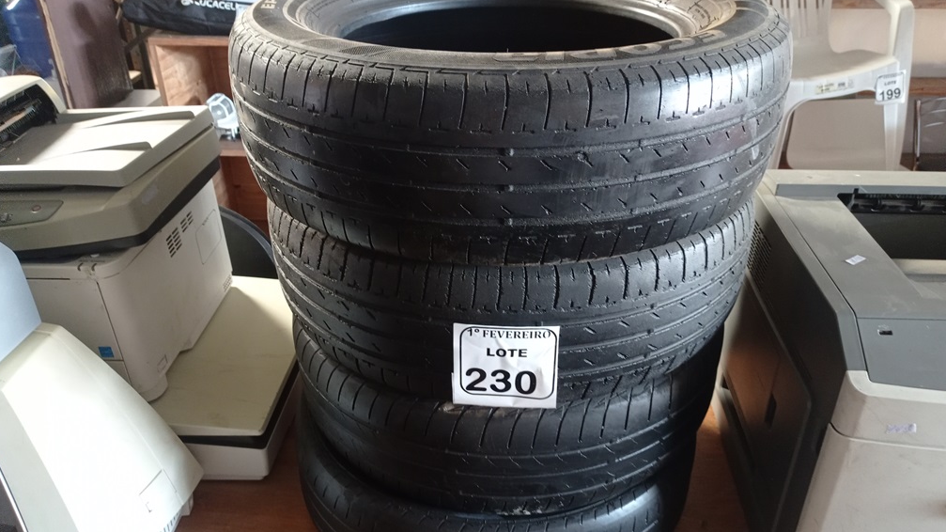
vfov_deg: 37.7
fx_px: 777
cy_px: 285
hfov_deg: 62.6
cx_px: 473
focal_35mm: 31
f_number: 1.79
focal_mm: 4.7
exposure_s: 1/24
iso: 424
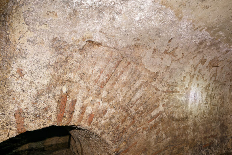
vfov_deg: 46.4
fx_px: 180
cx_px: 197
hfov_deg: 58.5
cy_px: 76
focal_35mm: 28
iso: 1600
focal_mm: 12
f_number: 4
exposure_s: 1/60
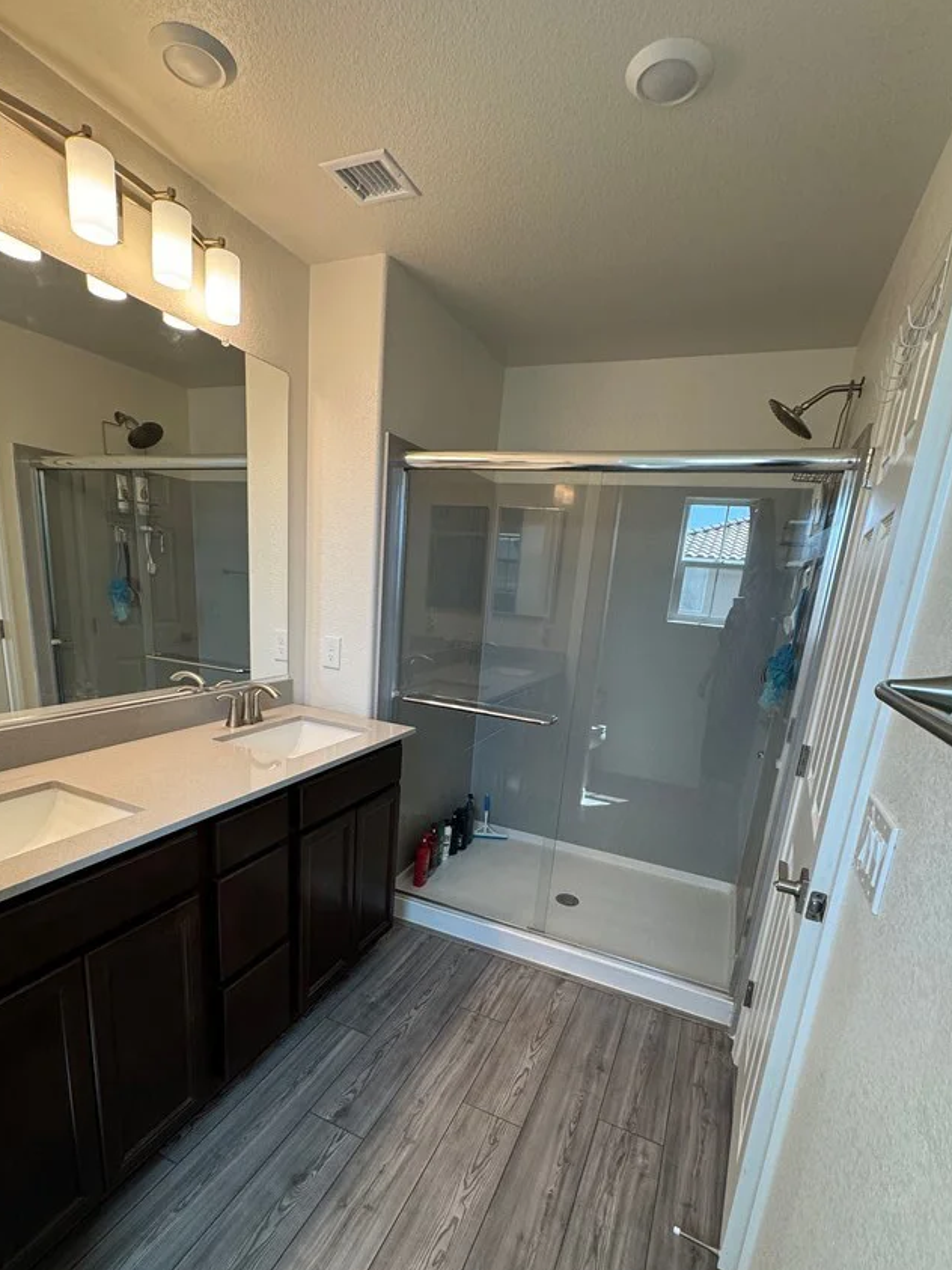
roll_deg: -4.6
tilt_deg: -15.2
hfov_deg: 74.7
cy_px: 738
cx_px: 462
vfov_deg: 90.3
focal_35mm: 17
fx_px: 624
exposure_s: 1/120
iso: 160
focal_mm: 2.22
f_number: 2.2
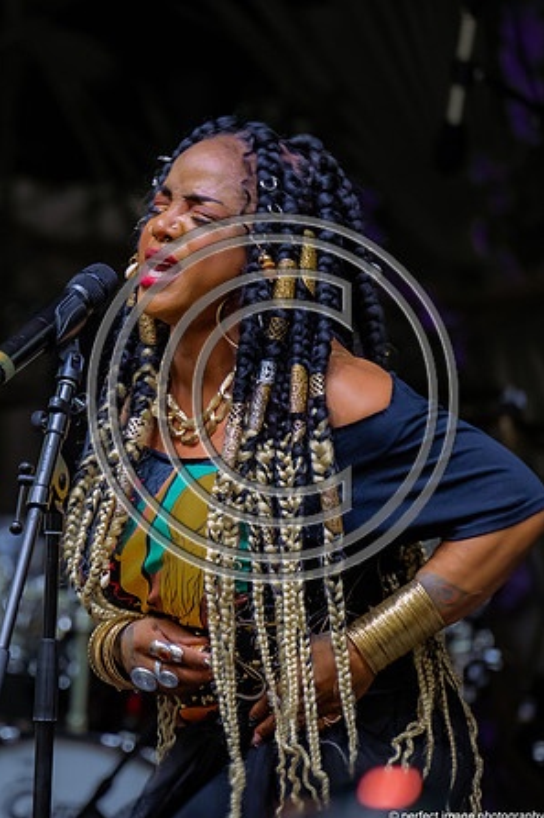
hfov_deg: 3.0
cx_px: 46
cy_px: 411
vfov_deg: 4.5
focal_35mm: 454
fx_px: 10298
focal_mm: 200
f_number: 2.8
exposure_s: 1/100
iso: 1000
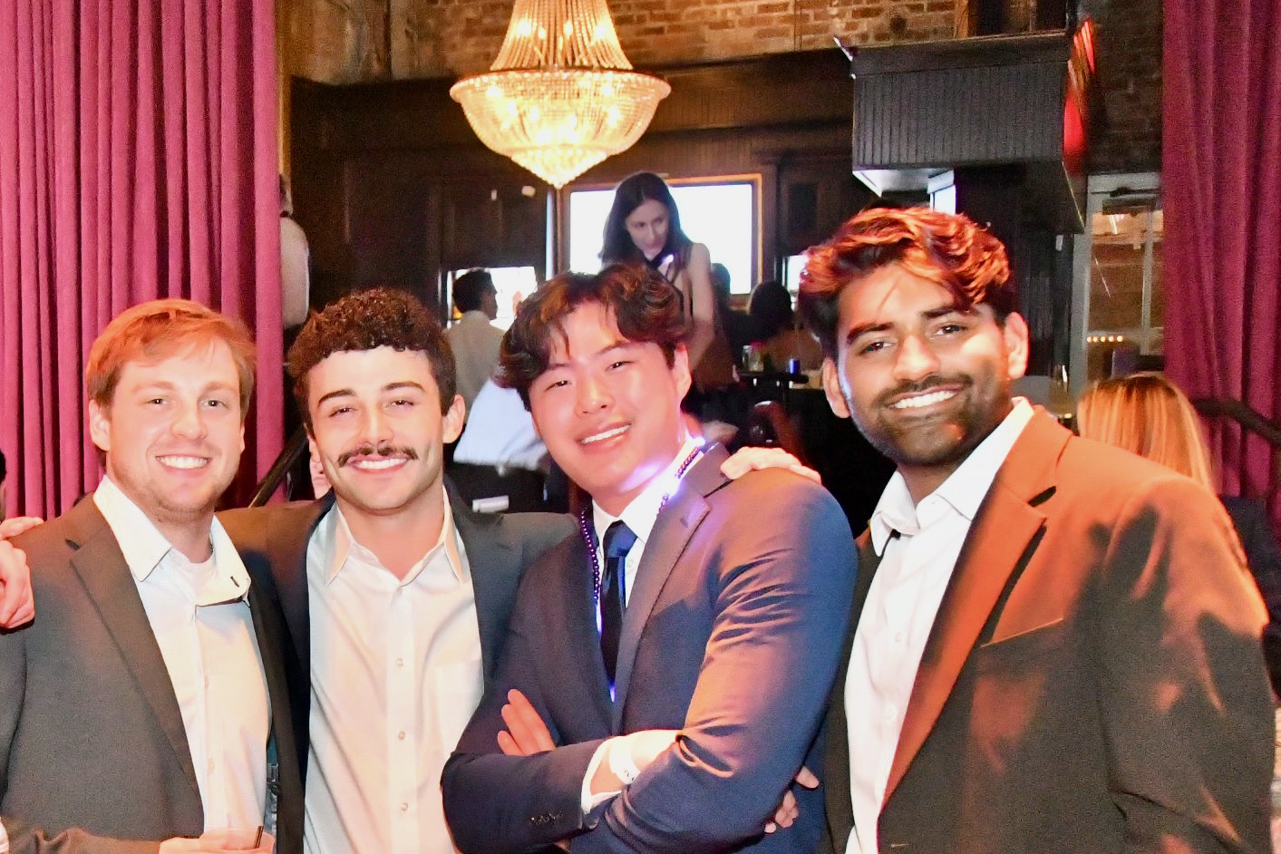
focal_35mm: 65
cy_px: 752
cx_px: 167
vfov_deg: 20.5
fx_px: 2313
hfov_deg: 29.8
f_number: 5.6
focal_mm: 22
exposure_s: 1/60
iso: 9000
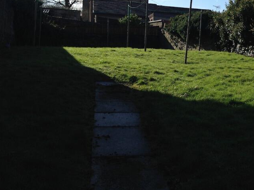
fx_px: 389
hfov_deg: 35.1
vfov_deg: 27.1
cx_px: 202
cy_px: 48
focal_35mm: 53
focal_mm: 4.12
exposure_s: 1/1466
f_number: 2.4
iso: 50
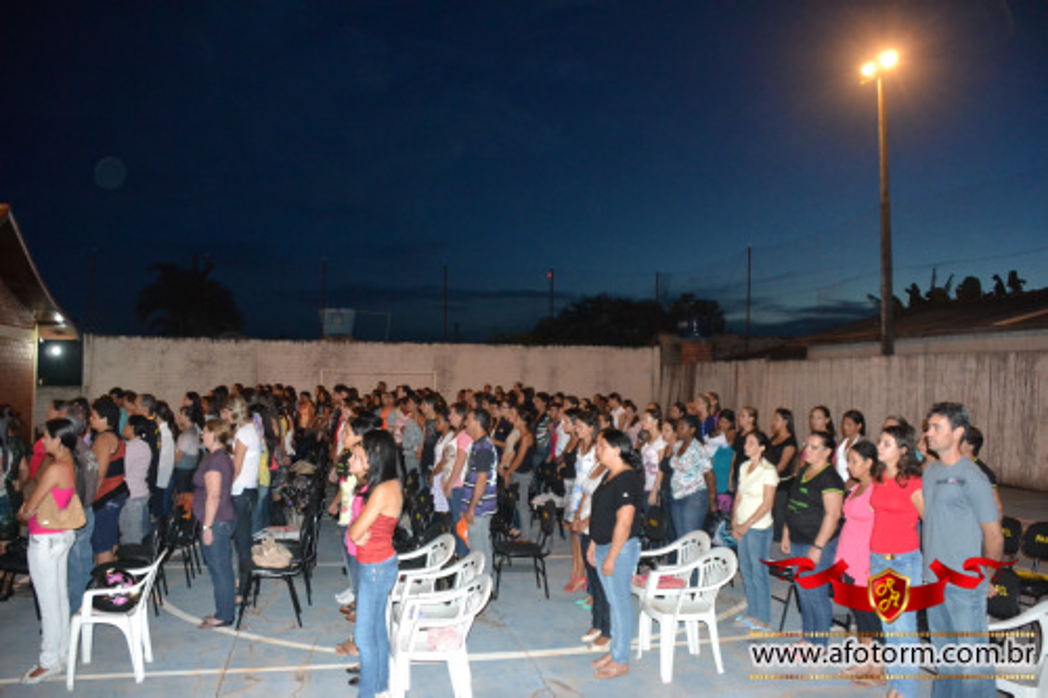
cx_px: 524
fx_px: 873
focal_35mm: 30
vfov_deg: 43.6
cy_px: 349
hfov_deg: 61.9
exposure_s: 1/60
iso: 3200
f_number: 3.5
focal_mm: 20
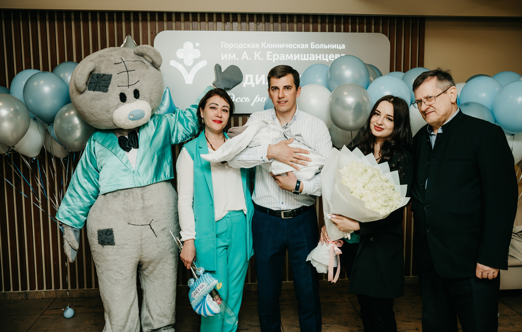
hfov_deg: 57.3
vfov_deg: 38.3
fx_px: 478
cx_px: 263
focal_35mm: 33
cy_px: 156
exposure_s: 1/160
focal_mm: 32
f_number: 4
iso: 200
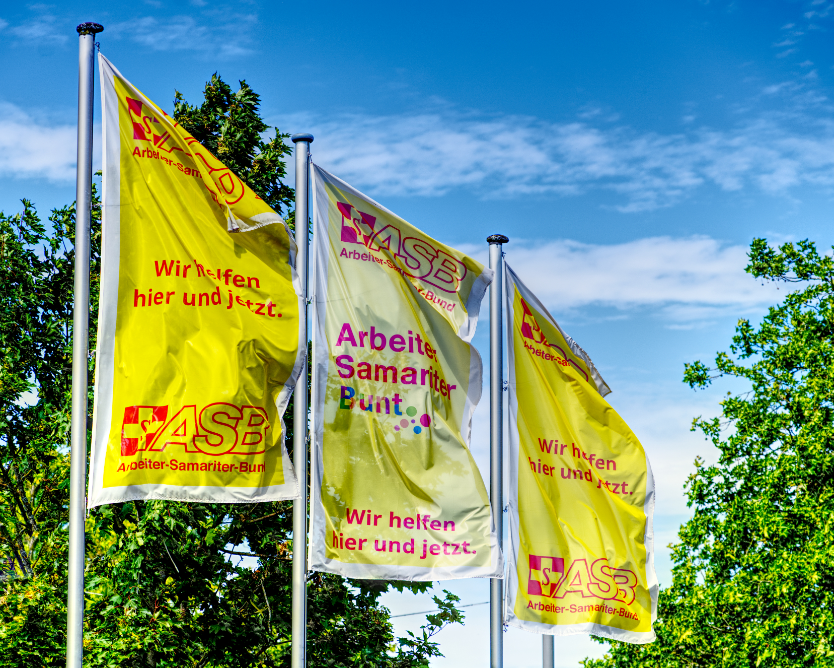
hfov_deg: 16.2
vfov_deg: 13.0
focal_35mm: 119
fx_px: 2938
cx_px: 365
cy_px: 333
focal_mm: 105
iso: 100
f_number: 4
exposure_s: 1/1600
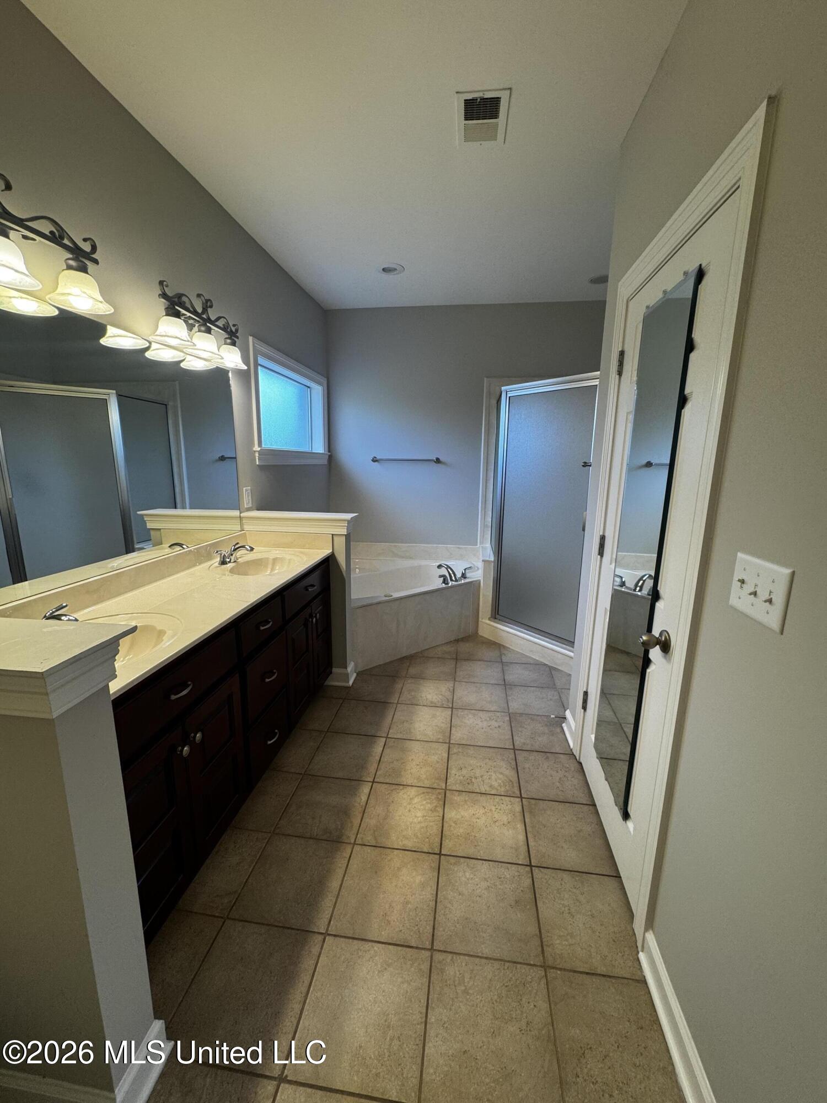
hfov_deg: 85.7
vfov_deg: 102.1
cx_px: 414
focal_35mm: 14
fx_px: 446
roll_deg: -0.3
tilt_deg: -11.1
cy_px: 552
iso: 125
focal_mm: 2.22
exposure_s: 1/120
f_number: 2.2
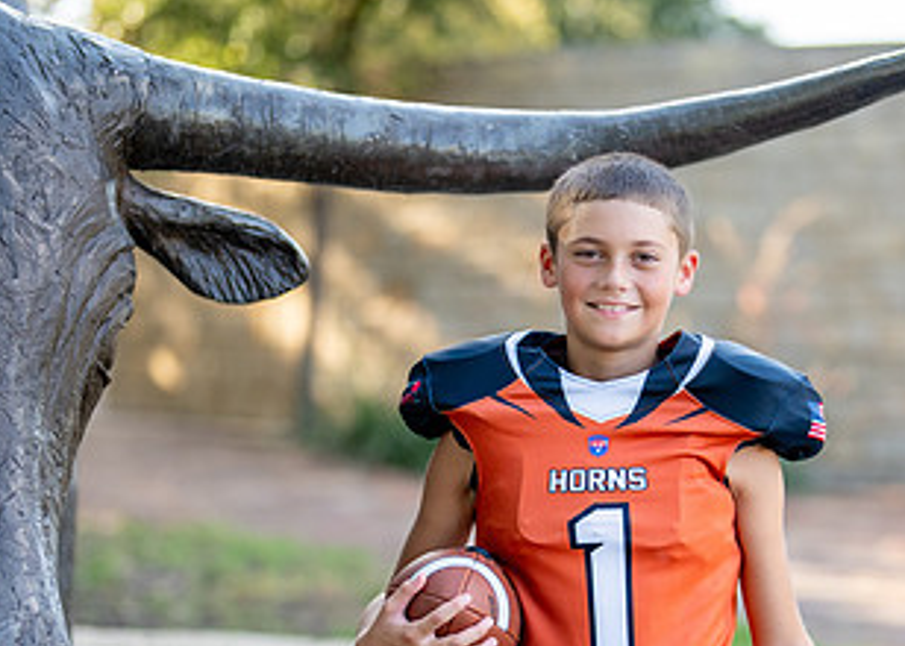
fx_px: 2622
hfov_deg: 19.5
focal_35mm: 102
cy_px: 486
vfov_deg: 14.0
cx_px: 627
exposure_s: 1/1600
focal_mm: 50
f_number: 1.2
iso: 200
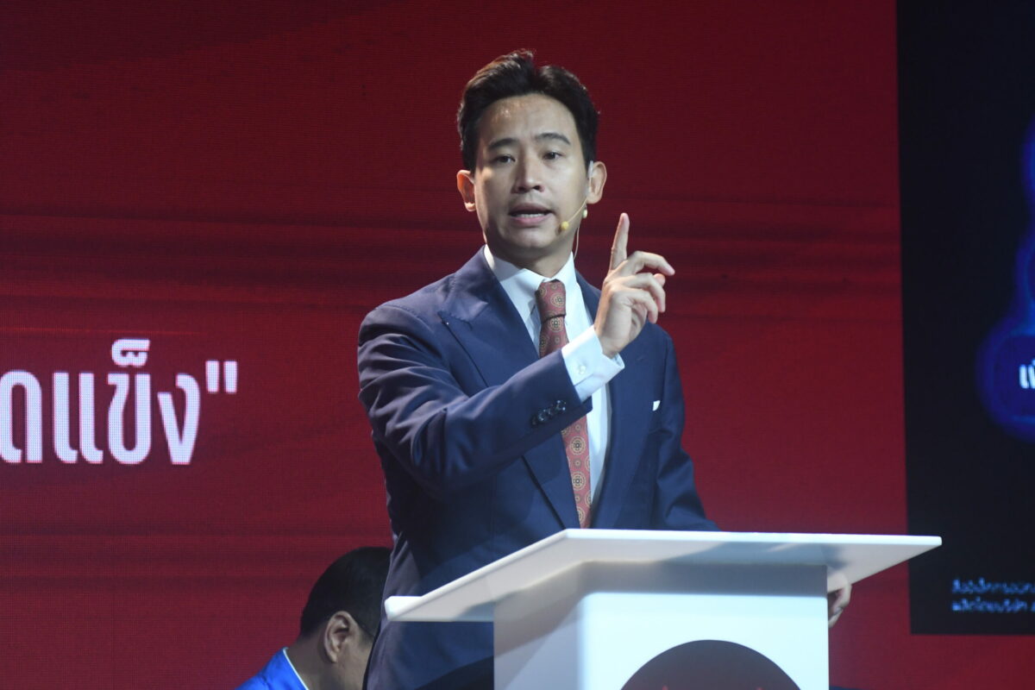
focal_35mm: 300
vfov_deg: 4.6
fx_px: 8624
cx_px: 518
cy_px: 345
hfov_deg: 6.9
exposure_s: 1/250
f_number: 8
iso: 2000
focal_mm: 200
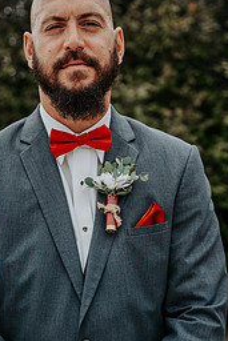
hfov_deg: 14.7
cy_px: 196
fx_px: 882
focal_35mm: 93
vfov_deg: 21.9
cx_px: 79
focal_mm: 53
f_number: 2.8
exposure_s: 1/1000
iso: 200
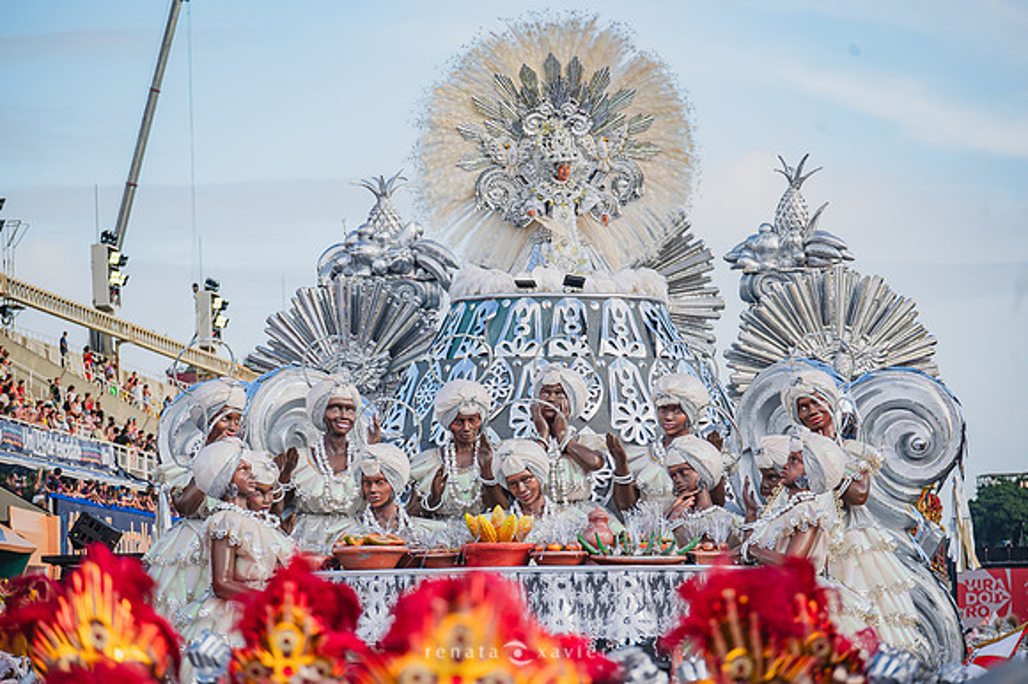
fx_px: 4994
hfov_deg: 11.8
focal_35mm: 175
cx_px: 514
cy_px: 342
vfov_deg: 7.8
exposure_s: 1/1600
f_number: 5.6
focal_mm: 175
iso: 400
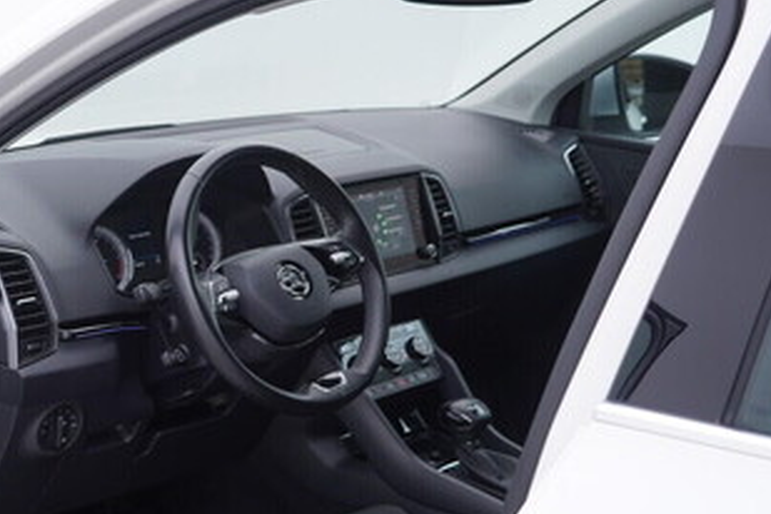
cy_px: 338
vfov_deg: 21.2
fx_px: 1371
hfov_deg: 30.3
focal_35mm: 64
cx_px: 107
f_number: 3.2
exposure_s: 1/60
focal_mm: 24
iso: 125
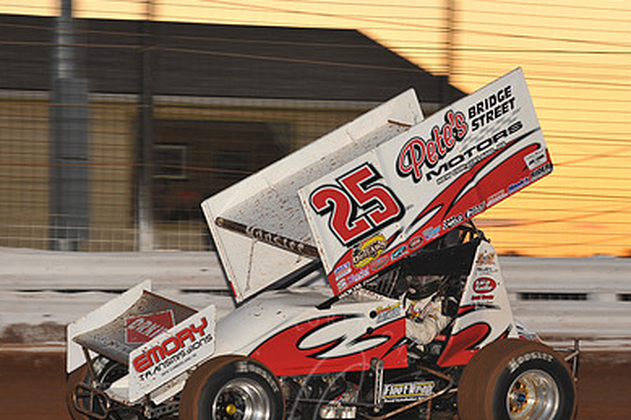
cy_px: 261
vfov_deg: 7.7
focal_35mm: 179
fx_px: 3136
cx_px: 331
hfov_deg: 11.5
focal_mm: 120
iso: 640
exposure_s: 1/320
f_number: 6.3
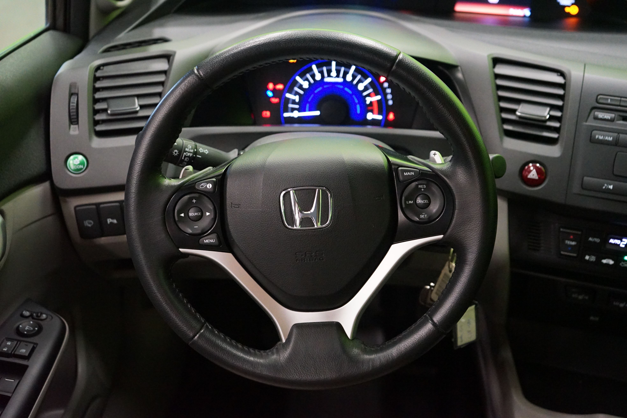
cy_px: 209
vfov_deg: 31.2
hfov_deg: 45.4
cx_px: 314
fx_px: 749
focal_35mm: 43
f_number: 4.5
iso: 6400
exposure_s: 1/25
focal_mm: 43
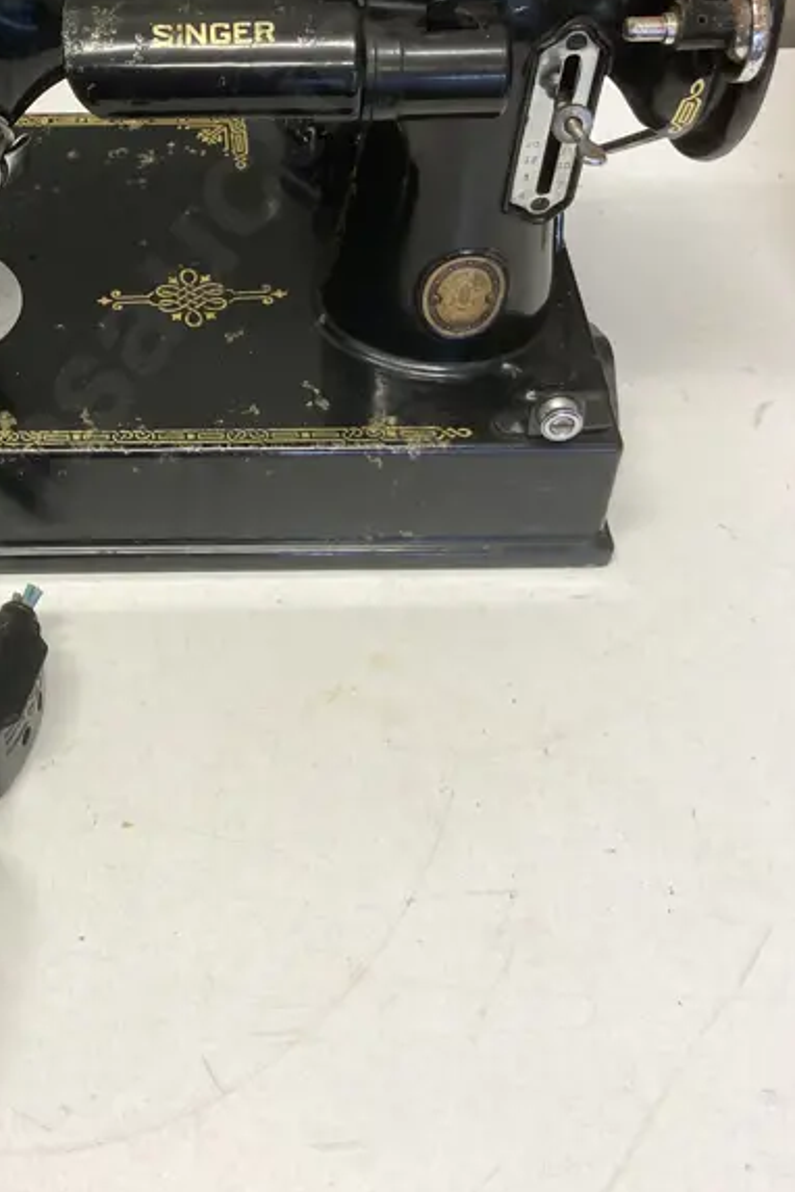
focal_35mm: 52
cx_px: 75
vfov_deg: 37.8
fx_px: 1722
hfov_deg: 25.2
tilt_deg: -45.7
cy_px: 414
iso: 64
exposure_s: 1/50
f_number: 1.8
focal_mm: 3.99
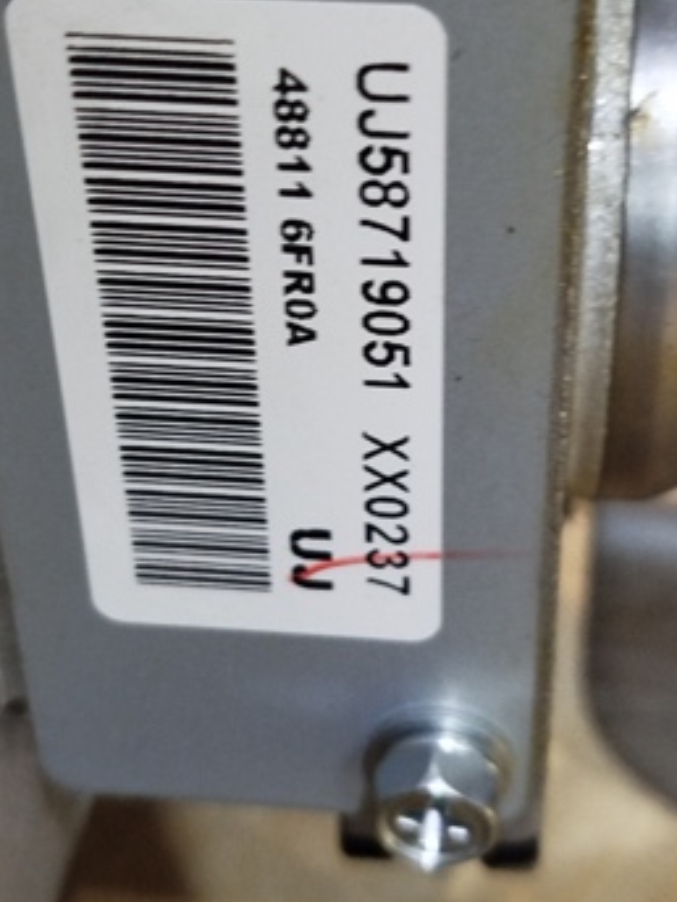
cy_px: 323
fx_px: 1747
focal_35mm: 67
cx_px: 367
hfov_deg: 21.9
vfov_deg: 28.8
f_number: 1.7
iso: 640
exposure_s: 1/25
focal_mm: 5.31
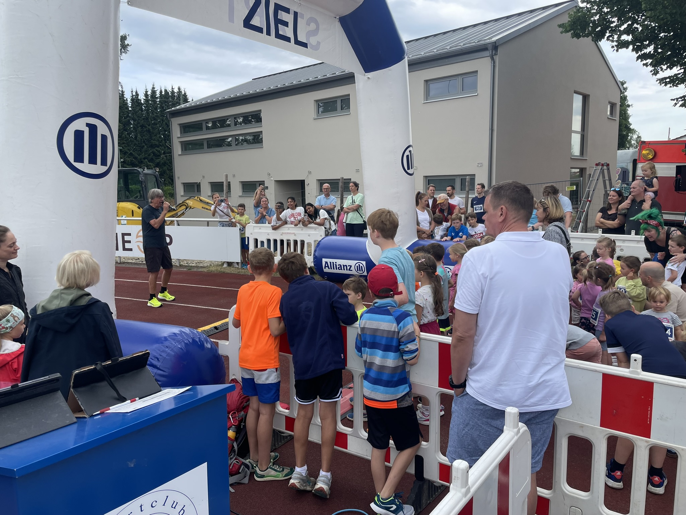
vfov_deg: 53.1
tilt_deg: -7.4
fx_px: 515
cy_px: 258
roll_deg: +1.1
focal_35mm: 26
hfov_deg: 67.3
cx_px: 343
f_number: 1.6
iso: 32
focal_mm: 4.2
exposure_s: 1/716
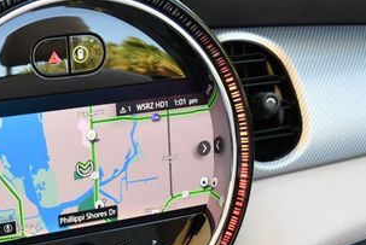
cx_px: 46
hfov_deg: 25.9
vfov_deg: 17.9
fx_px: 774
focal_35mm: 76
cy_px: 179
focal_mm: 18
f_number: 3.5
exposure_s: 1/250
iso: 450
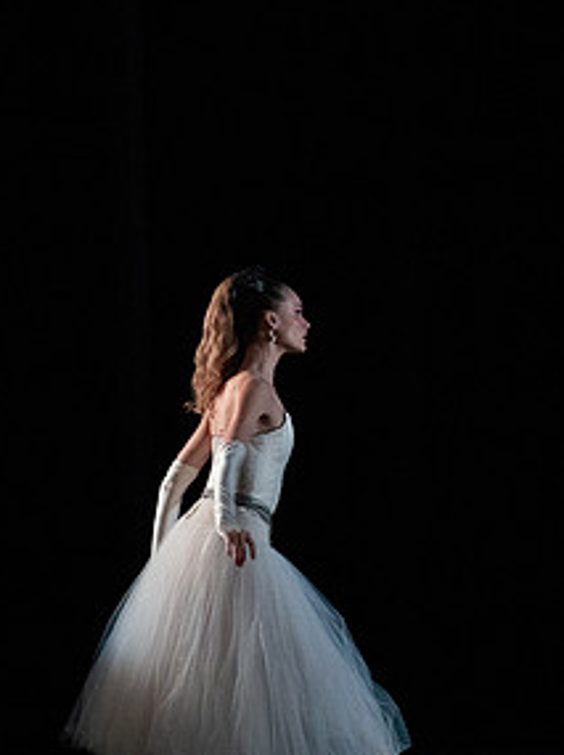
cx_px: 289
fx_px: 8535
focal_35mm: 392
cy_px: 502
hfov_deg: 3.8
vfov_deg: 5.1
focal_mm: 200
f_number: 5.6
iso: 16000
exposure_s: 1/400
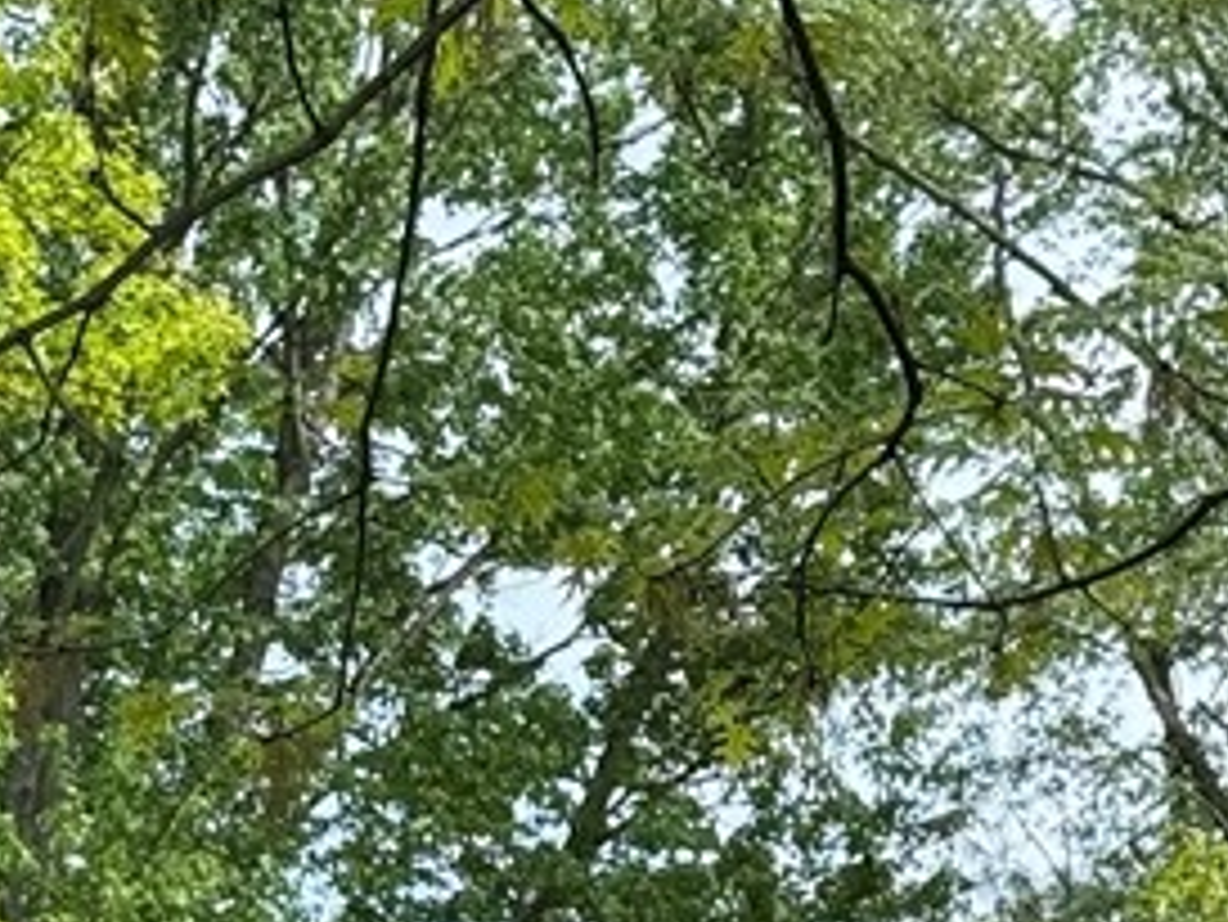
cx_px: -724
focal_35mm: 180
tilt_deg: +10.4
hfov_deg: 10.5
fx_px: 6388
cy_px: 1399
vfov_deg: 8.1
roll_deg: +0.3
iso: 80
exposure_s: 1/1456
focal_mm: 6.76
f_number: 1.78
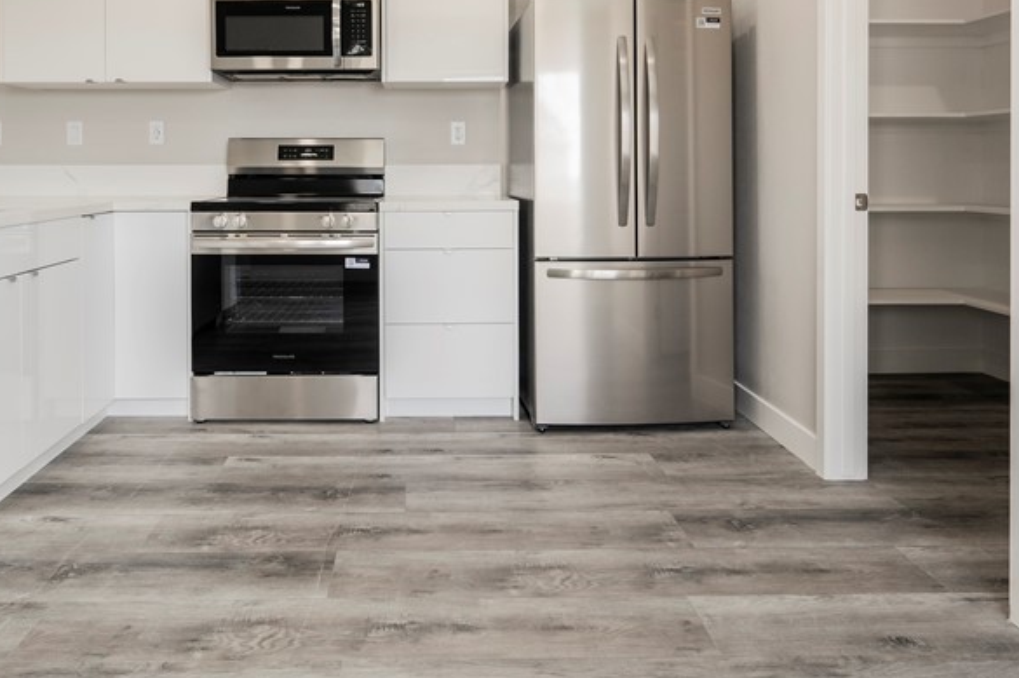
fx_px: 735
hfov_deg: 68.9
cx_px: 422
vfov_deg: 47.7
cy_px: 175
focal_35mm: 26
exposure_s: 1/60
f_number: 5.6
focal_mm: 14
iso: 400
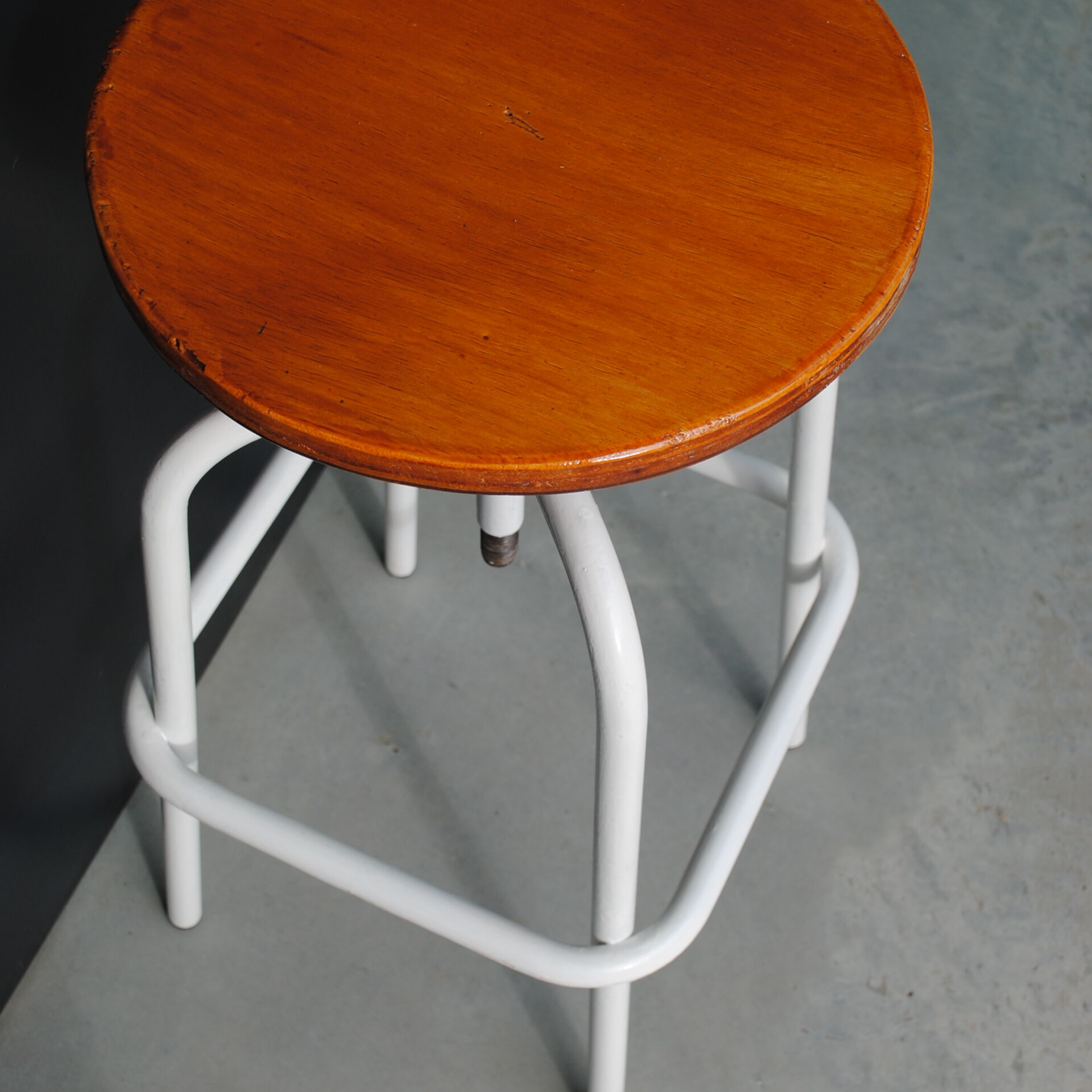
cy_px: 545
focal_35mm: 56
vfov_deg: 30.7
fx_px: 1986
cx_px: 547
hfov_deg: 30.7
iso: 100
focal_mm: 29
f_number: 7.1
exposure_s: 1/200
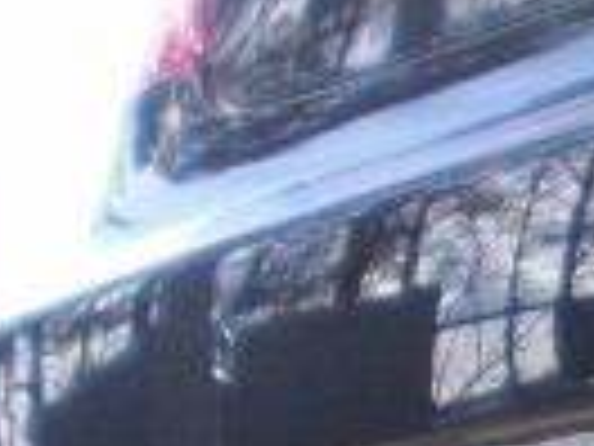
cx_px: 1512
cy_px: 1090
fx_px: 3964
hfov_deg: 7.8
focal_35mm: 231
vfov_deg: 6.1
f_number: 3.1
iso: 64
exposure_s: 1/250
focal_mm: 6.3
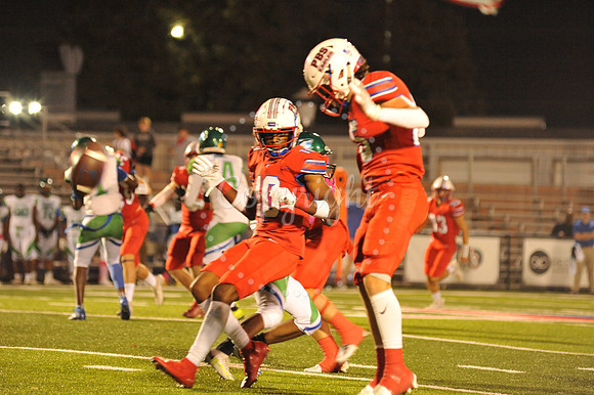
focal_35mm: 200
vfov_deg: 6.9
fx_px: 3298
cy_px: 198
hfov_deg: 10.3
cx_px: 297
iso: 5000
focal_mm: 200
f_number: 4.5
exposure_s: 1/200
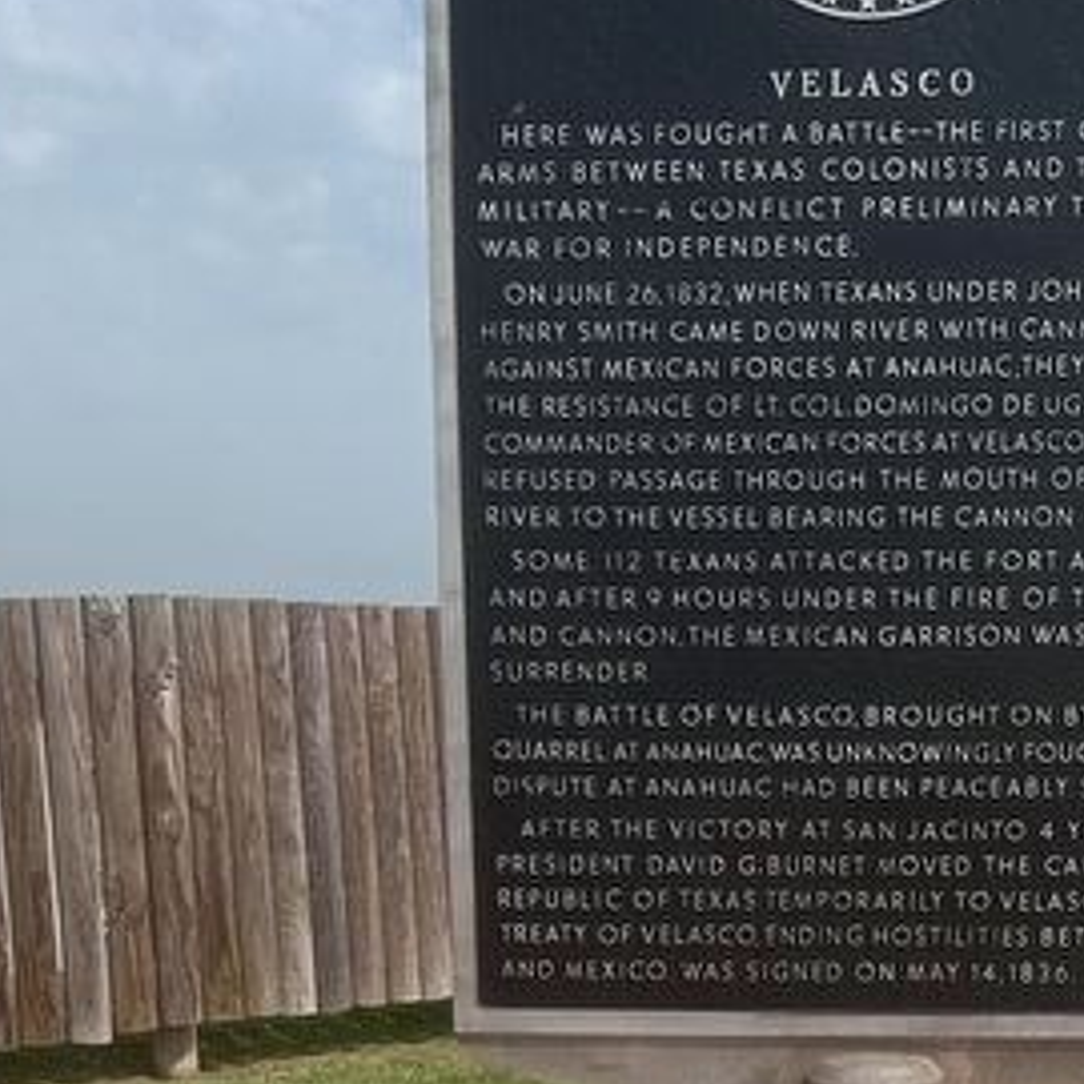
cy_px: 1064
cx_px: 891
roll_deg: -0.2
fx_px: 2409
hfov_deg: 24.9
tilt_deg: -7.3
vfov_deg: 24.3
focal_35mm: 68
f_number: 1.5
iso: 50
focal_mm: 5.7
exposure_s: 1/6211
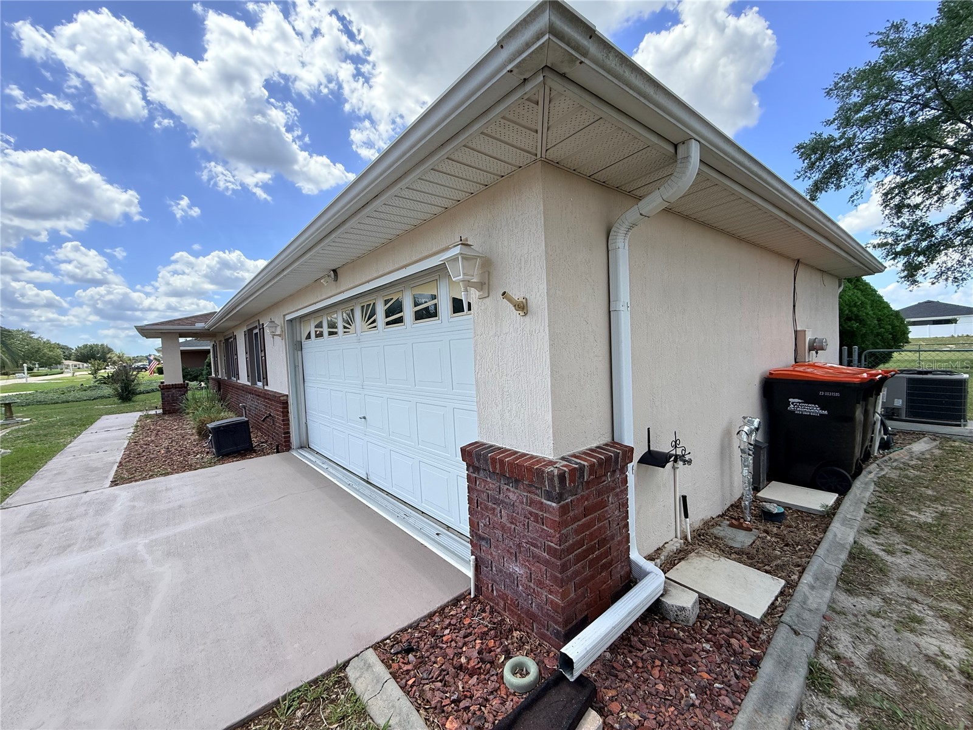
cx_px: 486
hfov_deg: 102.1
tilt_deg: -1.5
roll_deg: +2.7
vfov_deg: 85.7
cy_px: 365
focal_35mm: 14
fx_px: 394
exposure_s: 1/1167
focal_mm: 2.22
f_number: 2.2
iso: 64
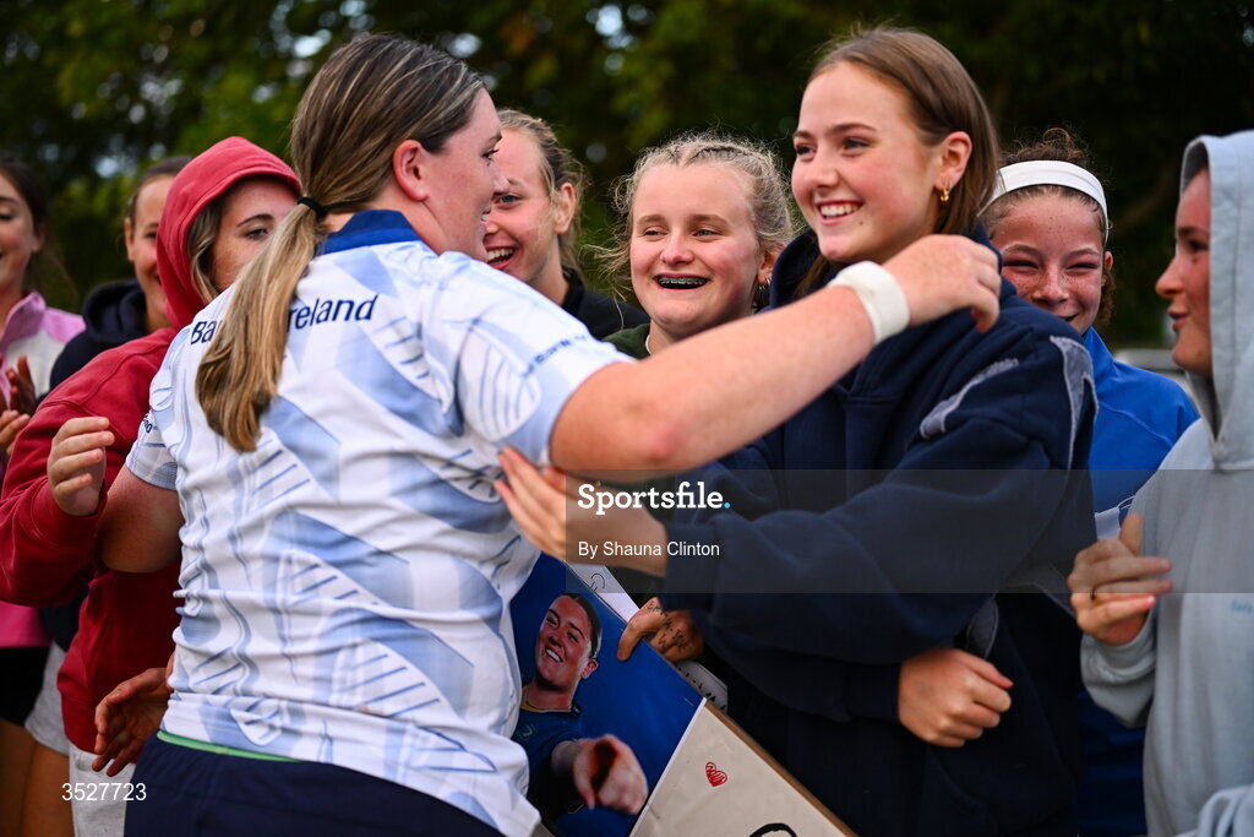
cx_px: 627
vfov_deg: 27.0
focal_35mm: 50
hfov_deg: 39.6
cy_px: 418
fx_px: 1742
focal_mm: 50
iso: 800
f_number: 1.8
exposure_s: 1/2000
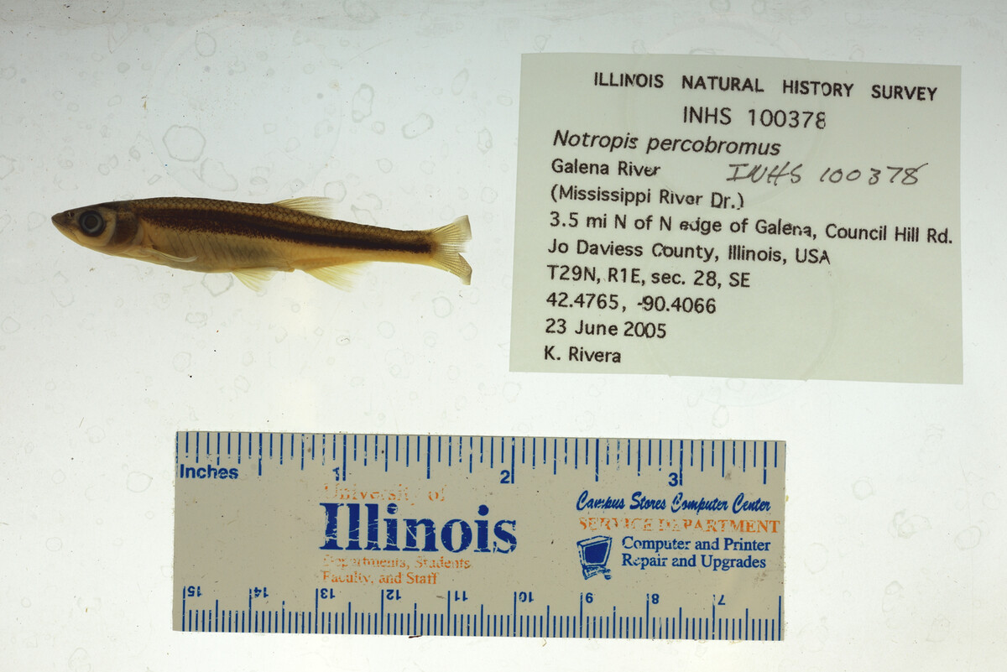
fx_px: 1679
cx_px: 504
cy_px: 336
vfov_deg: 22.6
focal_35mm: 60
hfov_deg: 33.4
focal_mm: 60
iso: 100
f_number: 10
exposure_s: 1/200
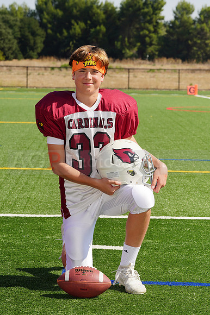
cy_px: 158
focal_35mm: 154
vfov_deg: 13.3
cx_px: 105
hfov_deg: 8.9
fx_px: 1349
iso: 200
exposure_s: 1/250
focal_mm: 154
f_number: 14
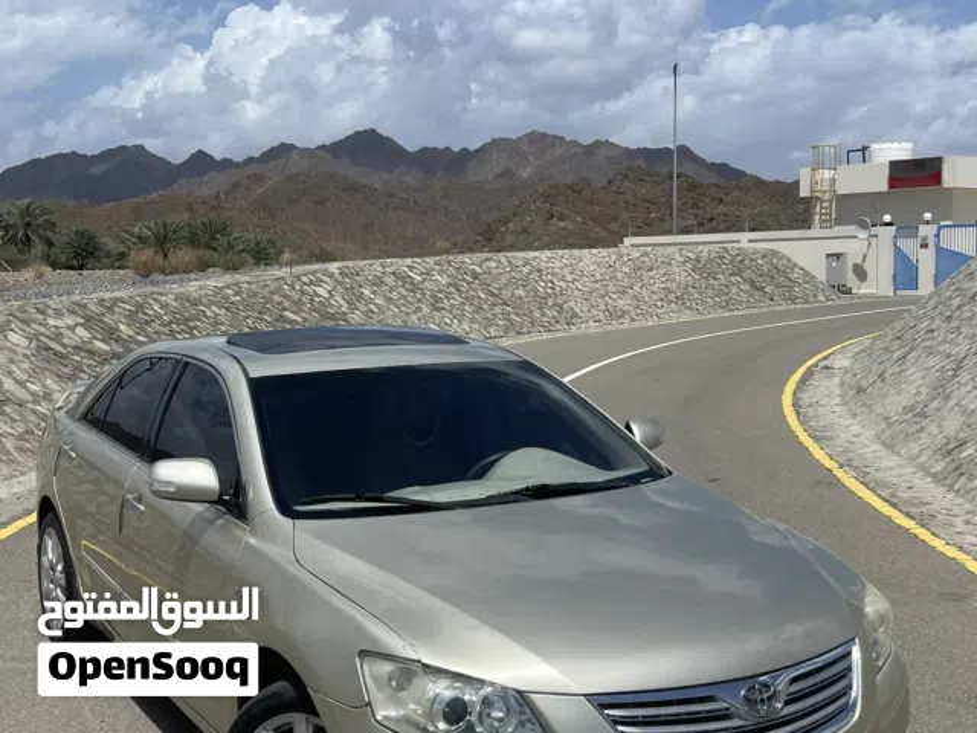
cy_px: 366
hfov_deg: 69.4
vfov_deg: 54.9
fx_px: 706
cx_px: 488
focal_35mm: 25
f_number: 1.6
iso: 32
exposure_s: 1/7407
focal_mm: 5.1
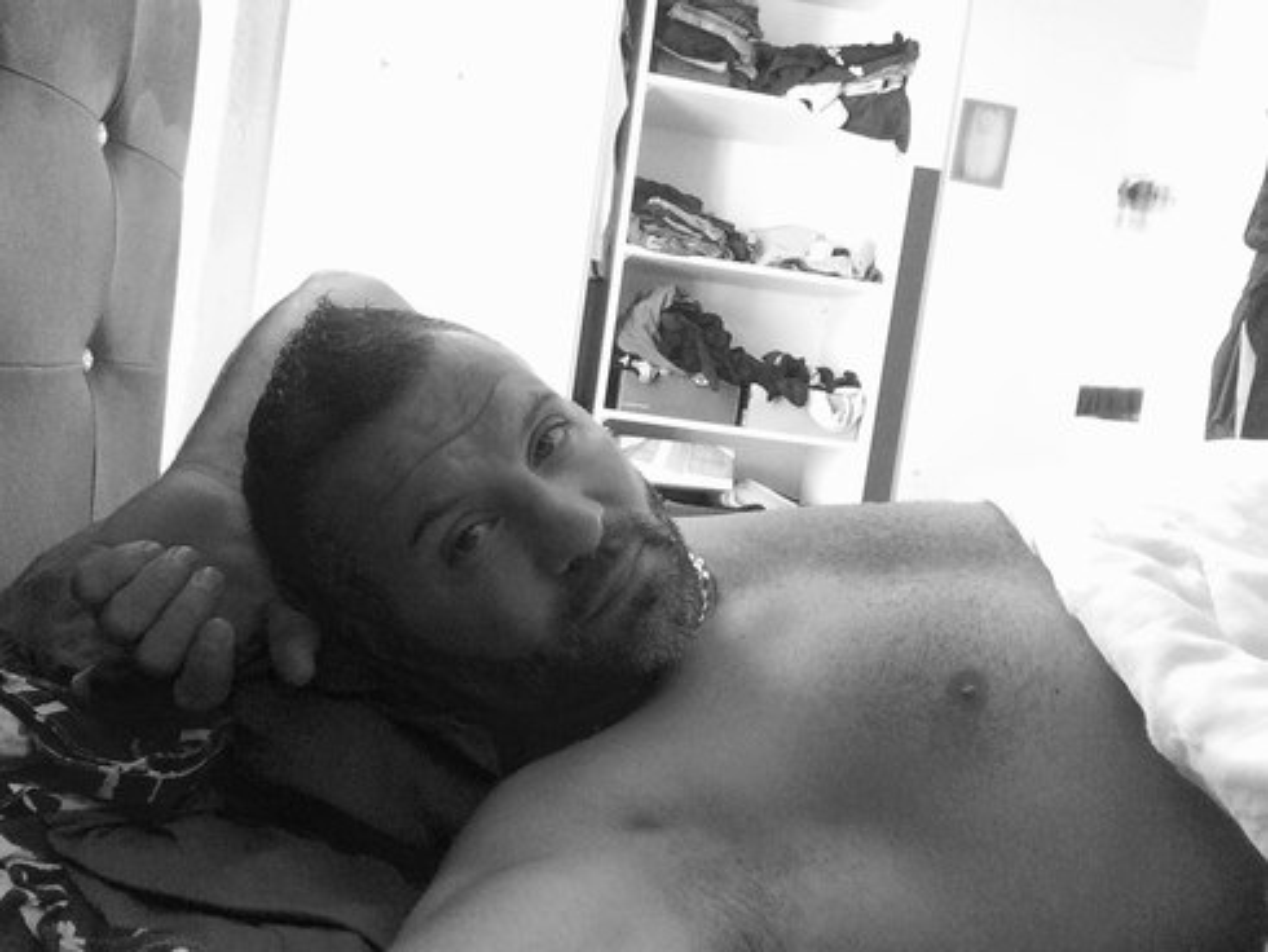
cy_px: 476
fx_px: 1136
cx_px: 634
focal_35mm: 31
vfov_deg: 45.5
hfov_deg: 58.3
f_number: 2.4
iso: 320
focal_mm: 2.15
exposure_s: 1/33
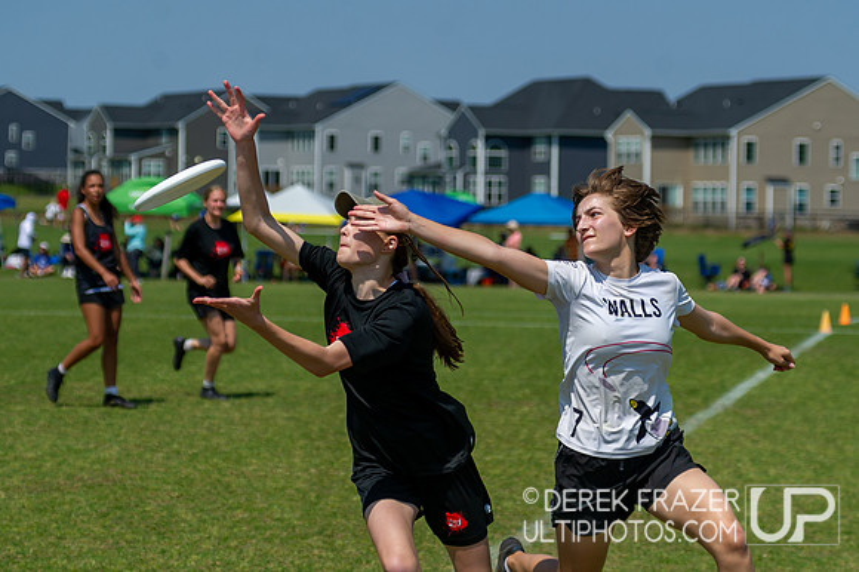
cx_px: 435
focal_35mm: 137
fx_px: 3270
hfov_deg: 15.0
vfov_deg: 10.0
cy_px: 298
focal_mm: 100
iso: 250
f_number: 4
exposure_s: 1/4000
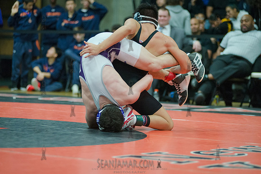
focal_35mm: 133
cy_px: 87
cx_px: 130
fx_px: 966
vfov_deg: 10.3
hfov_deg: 15.4
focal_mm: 125
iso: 4000
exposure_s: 1/320
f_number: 2.8
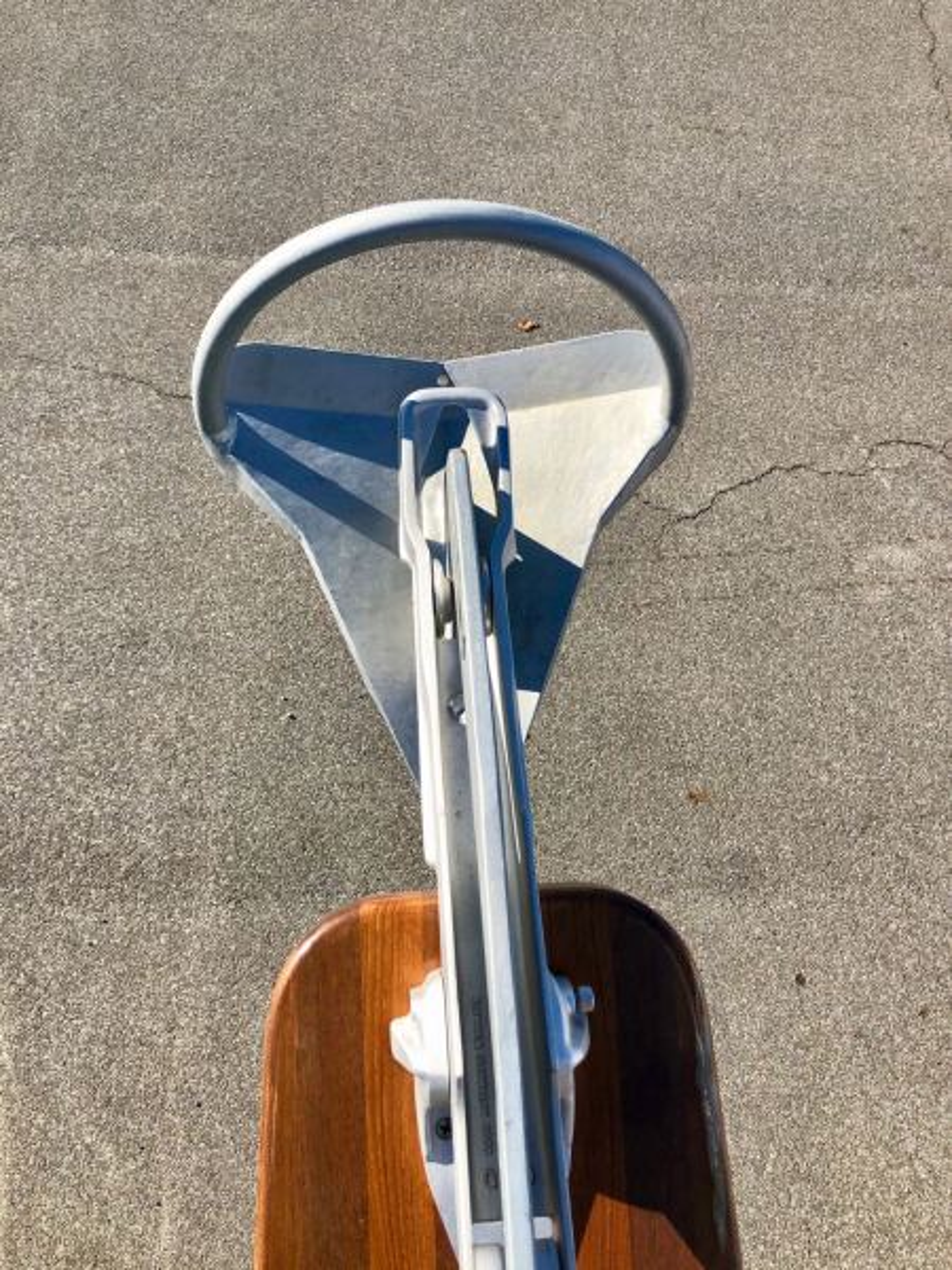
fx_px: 1027
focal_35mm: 28
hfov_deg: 49.7
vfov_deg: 63.4
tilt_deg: -66.3
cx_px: 476
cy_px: 635
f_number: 1.8
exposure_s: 1/1372
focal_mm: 3.99
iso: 20
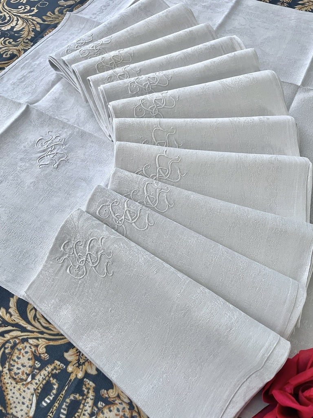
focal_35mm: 26
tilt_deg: -59.8
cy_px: 209
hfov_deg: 53.1
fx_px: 313
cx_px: 156
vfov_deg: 67.3
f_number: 1.6
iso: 125
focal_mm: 4.2
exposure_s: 1/94
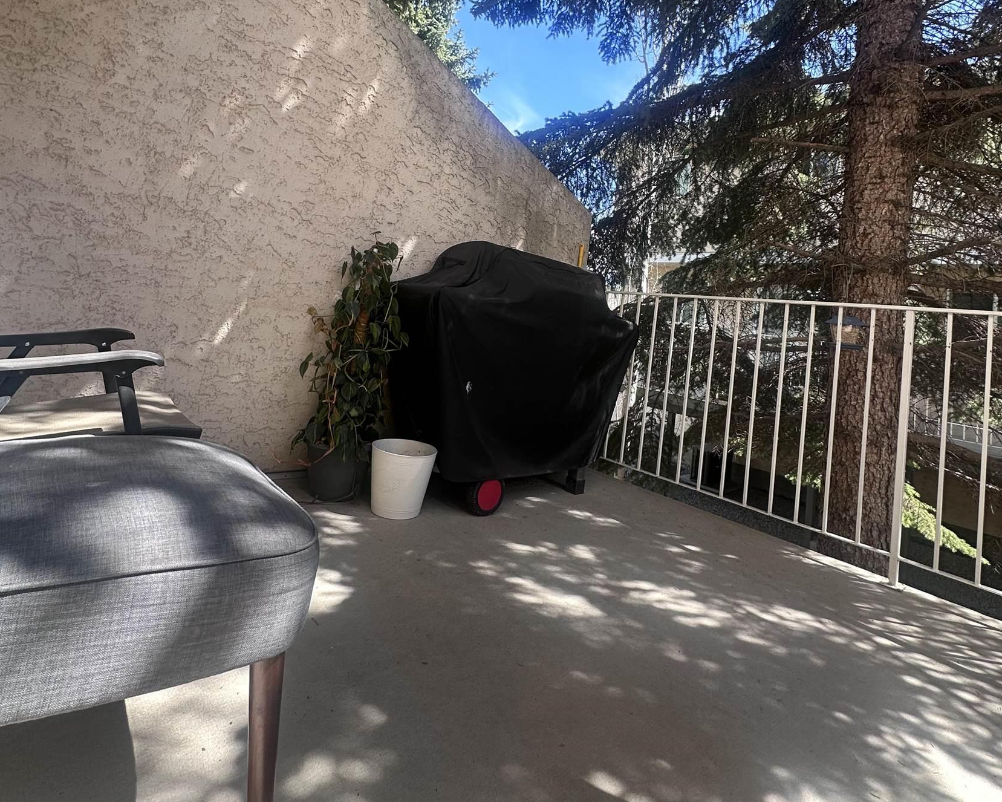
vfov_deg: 68.9
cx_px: 510
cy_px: 269
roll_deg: -6.7
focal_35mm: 19
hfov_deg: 83.3
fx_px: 564
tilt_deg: +4.0
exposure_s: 1/235
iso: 40
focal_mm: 2.22
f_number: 2.2
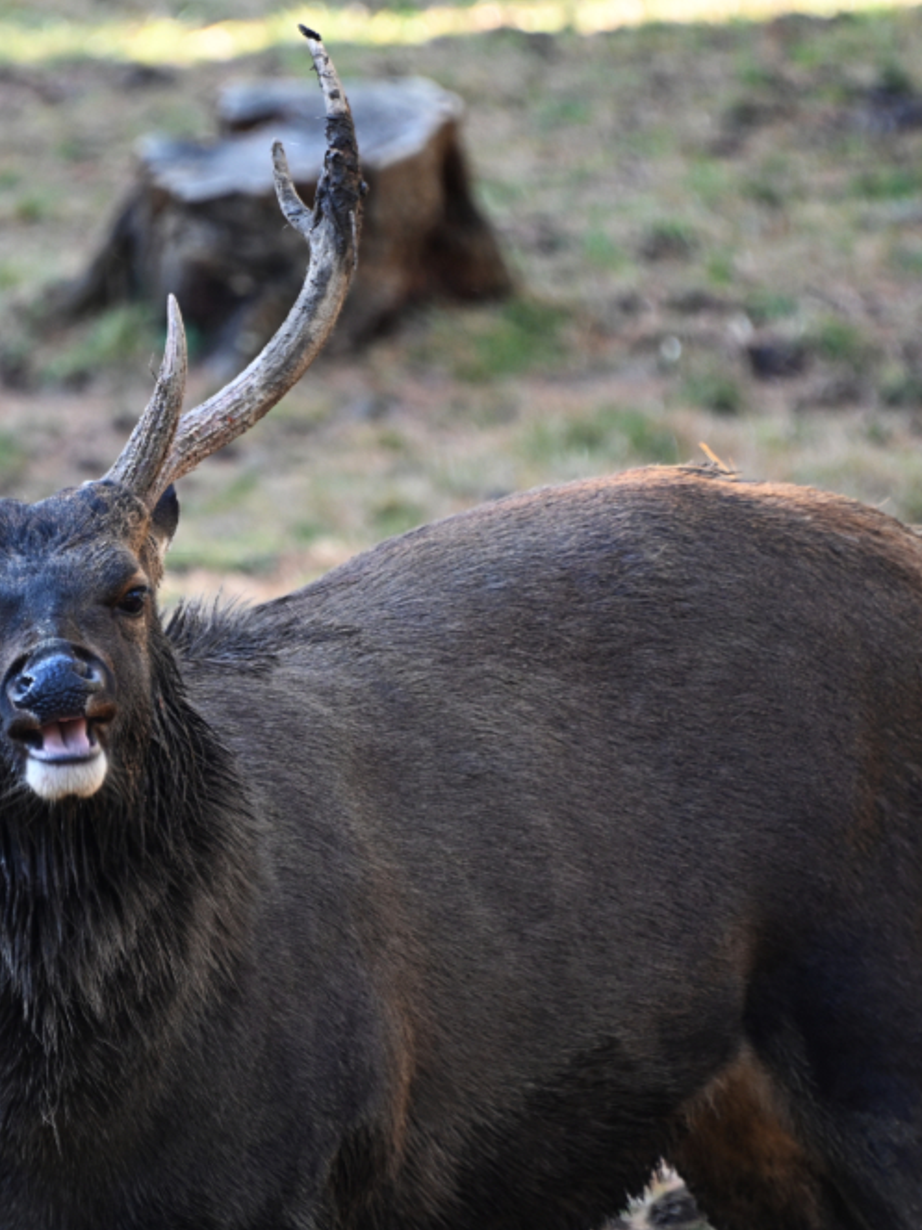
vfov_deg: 4.6
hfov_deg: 3.4
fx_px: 15453
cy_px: 614
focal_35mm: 435
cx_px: 334
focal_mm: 300
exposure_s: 1/80
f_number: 5.6
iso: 640
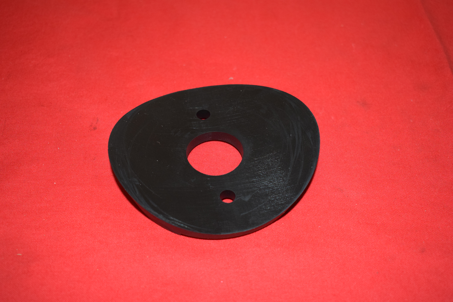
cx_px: 226
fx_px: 604
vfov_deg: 28.1
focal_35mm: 48
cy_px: 151
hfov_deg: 41.1
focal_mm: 32
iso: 1250
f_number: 5
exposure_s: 1/200
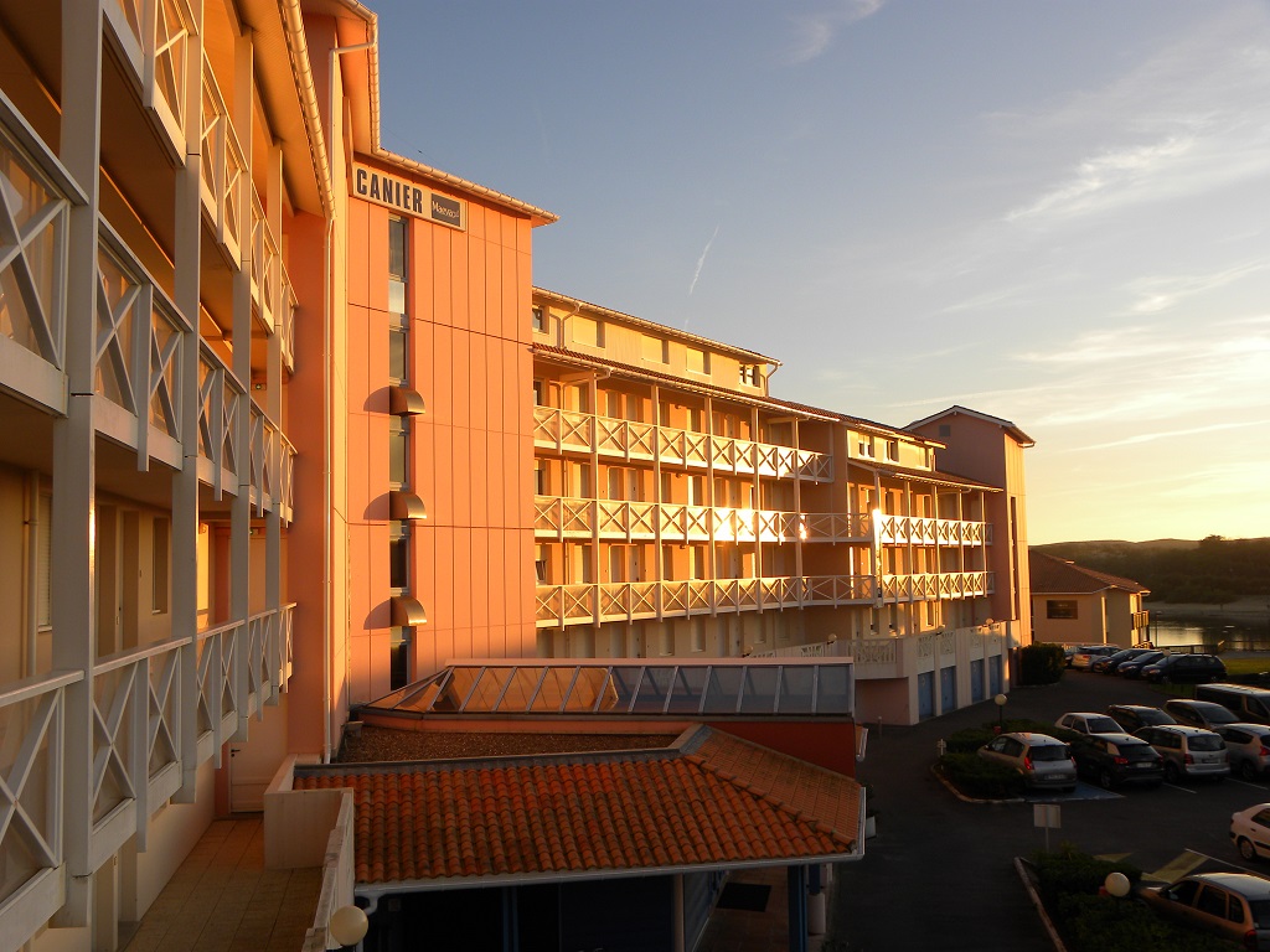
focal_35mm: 33
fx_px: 1211
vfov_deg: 42.9
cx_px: 635
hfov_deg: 55.4
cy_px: 476
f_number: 3.5
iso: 64
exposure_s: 1/158
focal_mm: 5.9
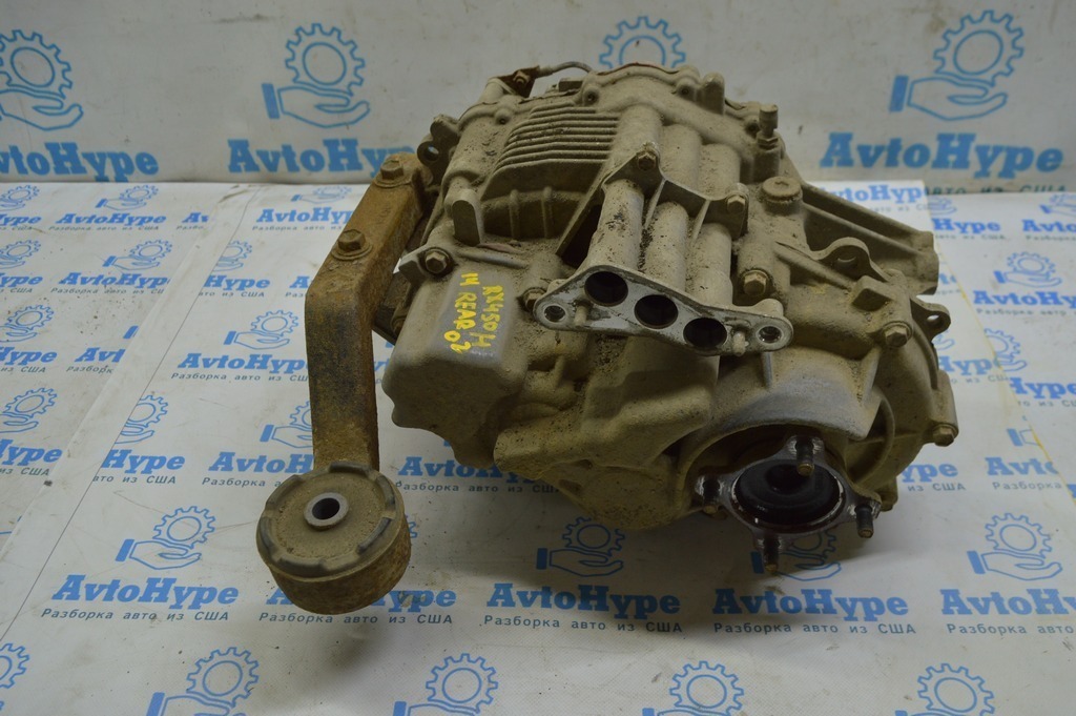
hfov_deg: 57.3
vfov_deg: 39.9
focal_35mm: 33
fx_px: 986
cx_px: 538
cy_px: 358
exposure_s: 1/40
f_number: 5.6
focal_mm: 22
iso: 400
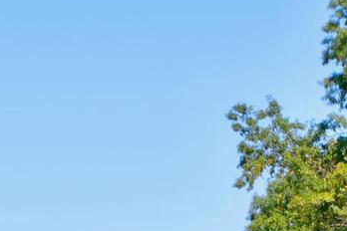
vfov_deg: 8.7
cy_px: 465
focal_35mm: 149
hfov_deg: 13.7
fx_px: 1436
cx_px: 61
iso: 200
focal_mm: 24
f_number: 6.3
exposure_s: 1/1000
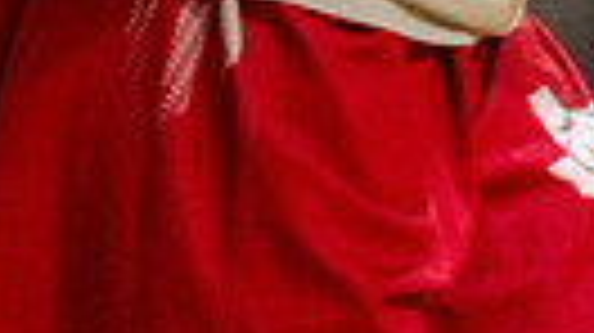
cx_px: 346
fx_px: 20129
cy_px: -739
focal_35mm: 1279
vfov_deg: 0.9
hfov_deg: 1.7
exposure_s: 1/800
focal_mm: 200
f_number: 2.8
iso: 2500
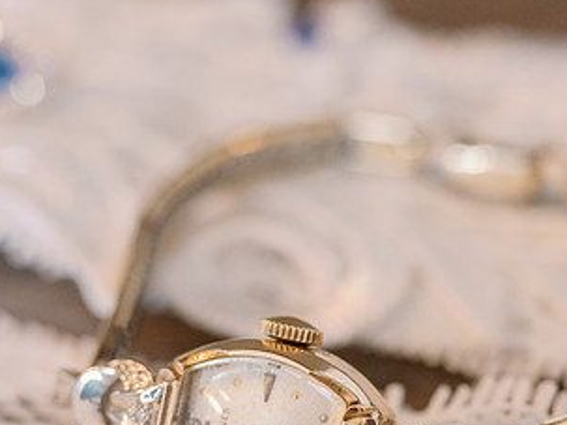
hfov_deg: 19.1
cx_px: 357
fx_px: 1686
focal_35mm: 103
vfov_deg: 14.2
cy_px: 362
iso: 2500
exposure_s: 1/80
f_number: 5
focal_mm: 50
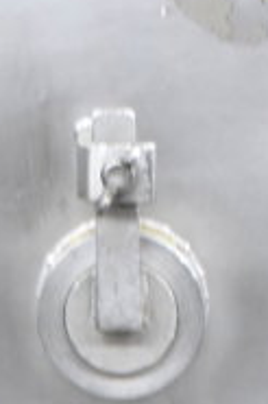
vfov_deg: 9.5
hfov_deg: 6.6
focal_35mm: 208
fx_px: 2327
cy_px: 652
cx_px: 107
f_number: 4.2
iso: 1250
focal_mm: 28
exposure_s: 1/50
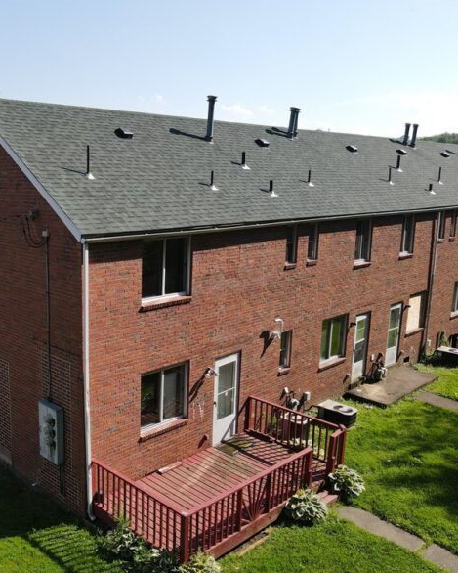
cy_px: 286
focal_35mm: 32
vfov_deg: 55.7
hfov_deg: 44.4
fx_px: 542
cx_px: 120
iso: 100
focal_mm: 4.5
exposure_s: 1/500
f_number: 2.8
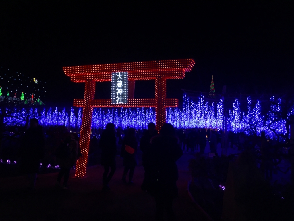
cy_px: 110
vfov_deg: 48.2
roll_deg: -2.3
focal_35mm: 29
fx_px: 246
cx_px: 147
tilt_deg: +4.1
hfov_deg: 61.7
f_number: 2.2
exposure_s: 1/30
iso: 32
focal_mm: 4.15
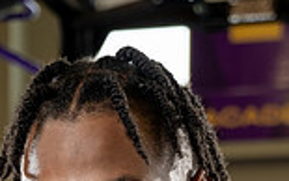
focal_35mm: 136
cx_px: 127
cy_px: 392
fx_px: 1072
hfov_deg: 15.4
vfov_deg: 8.9
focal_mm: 46
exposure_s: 1/250
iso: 640
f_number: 4
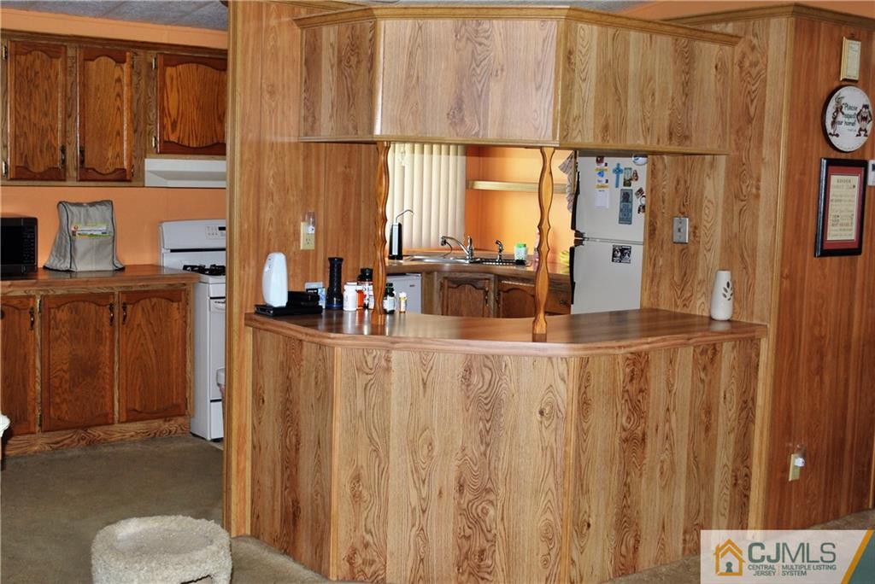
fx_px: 1094
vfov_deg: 29.9
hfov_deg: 43.6
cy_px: 292
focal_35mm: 45
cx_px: 438
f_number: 4.8
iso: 200
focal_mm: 30
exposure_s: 1/60
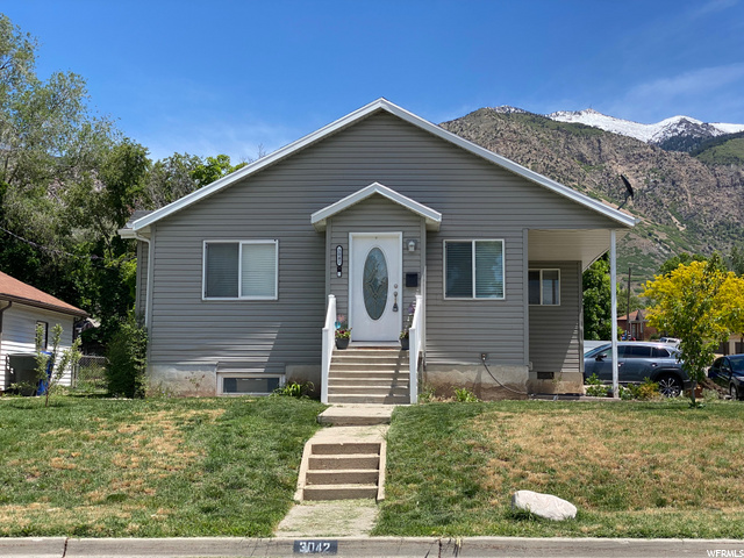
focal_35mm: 52
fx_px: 1118
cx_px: 372
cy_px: 279
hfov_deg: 36.8
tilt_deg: +6.5
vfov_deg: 28.0
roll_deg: -1.1
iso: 20
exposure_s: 1/1497
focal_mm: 6
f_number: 2
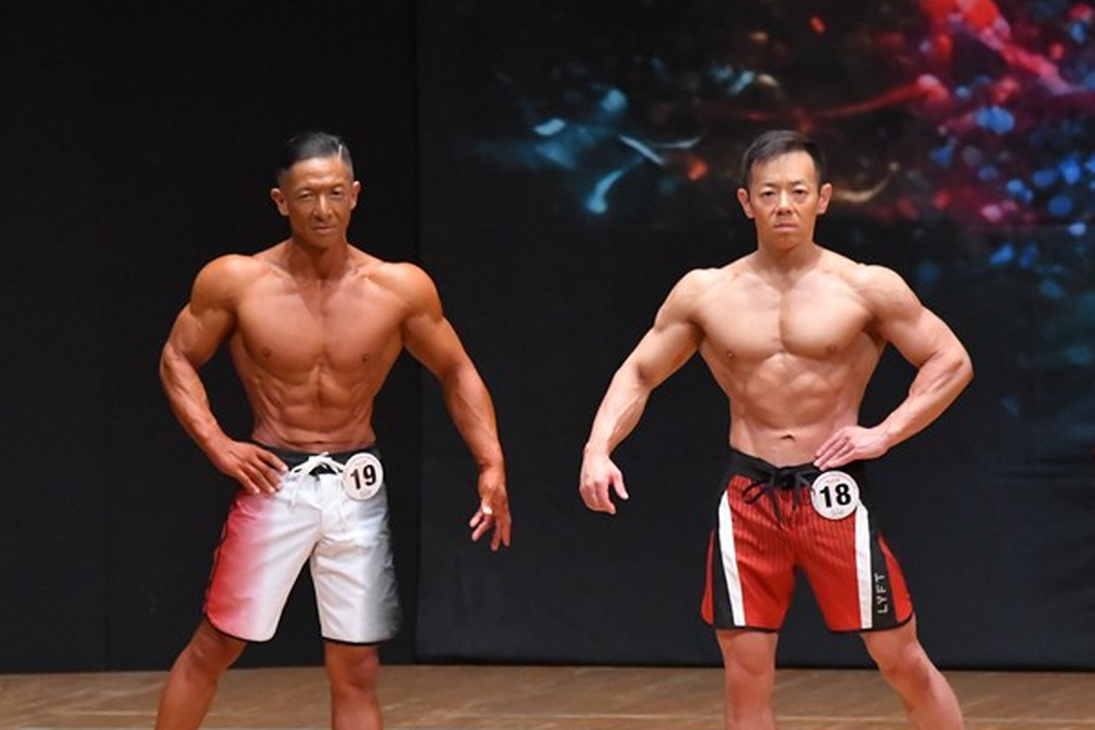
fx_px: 11132
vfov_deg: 3.8
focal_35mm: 366
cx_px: 520
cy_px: 458
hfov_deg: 5.6
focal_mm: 190
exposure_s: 1/400
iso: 8000
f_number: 5.6
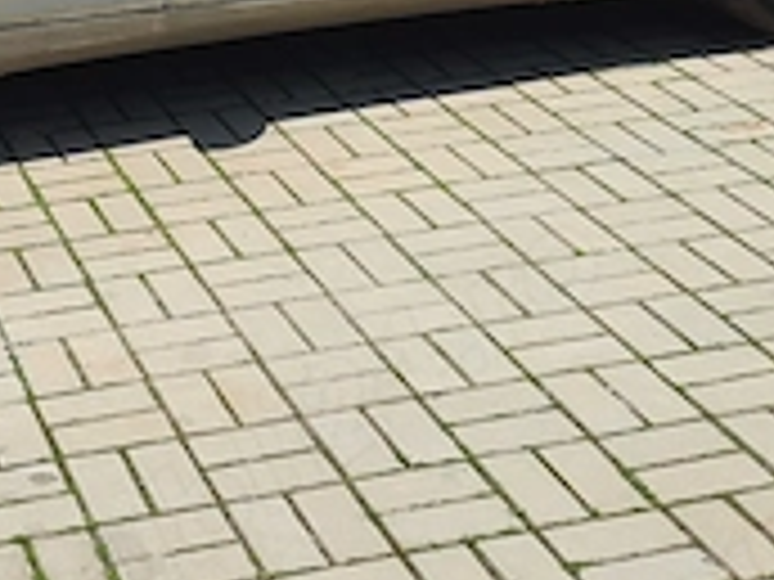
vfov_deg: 16.0
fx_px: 1945
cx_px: -9
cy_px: -198
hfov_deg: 21.7
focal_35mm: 87
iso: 32
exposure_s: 1/1041
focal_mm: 4.6
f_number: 2
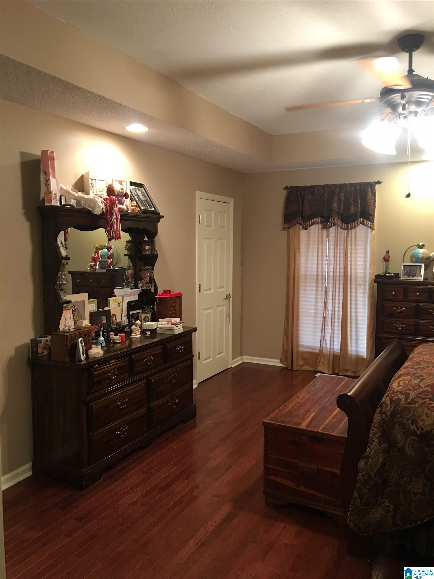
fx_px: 485
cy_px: 290
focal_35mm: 29
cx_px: 217
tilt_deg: -3.4
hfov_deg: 48.2
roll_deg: -0.4
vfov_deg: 61.7
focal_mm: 4.15
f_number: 2.2
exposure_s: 1/10
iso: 80
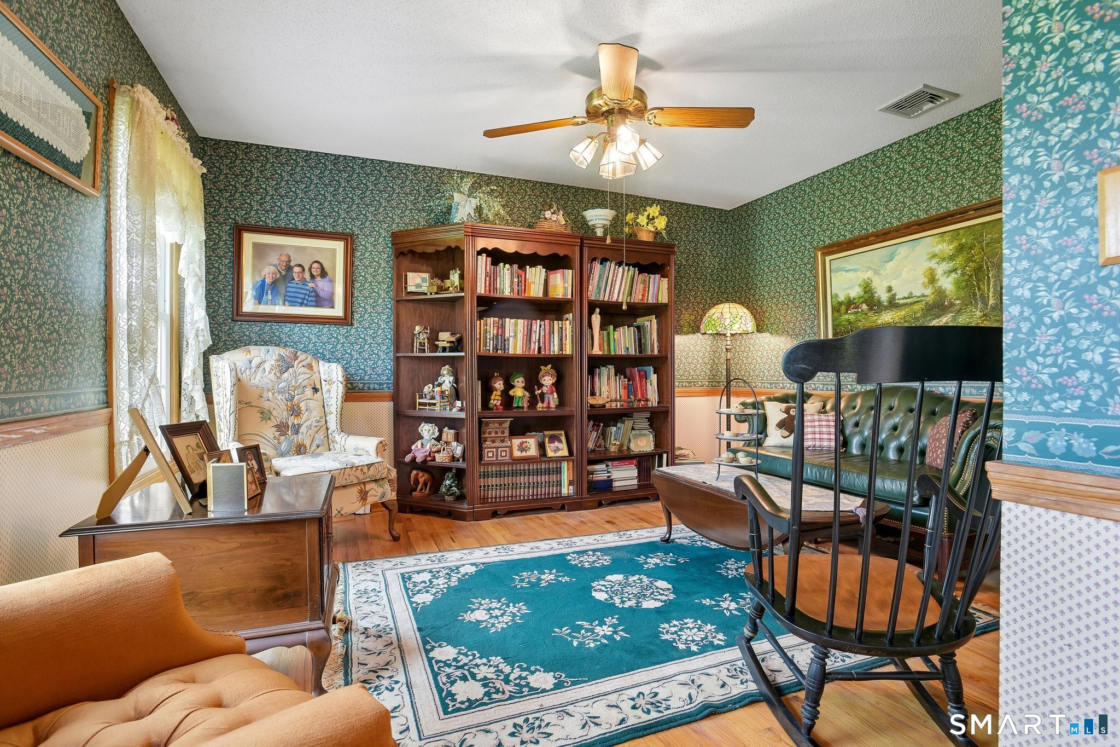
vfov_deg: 70.4
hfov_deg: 93.3
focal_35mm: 17
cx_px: 560
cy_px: 374
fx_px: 529
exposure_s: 1/2
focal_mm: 17
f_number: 11
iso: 400
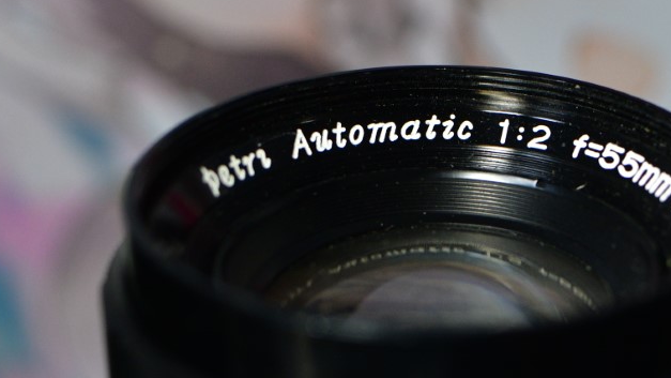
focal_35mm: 101
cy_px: 250
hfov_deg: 20.8
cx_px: 573
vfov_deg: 12.0
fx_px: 1797
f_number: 4
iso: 1000
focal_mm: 35
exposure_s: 1/60
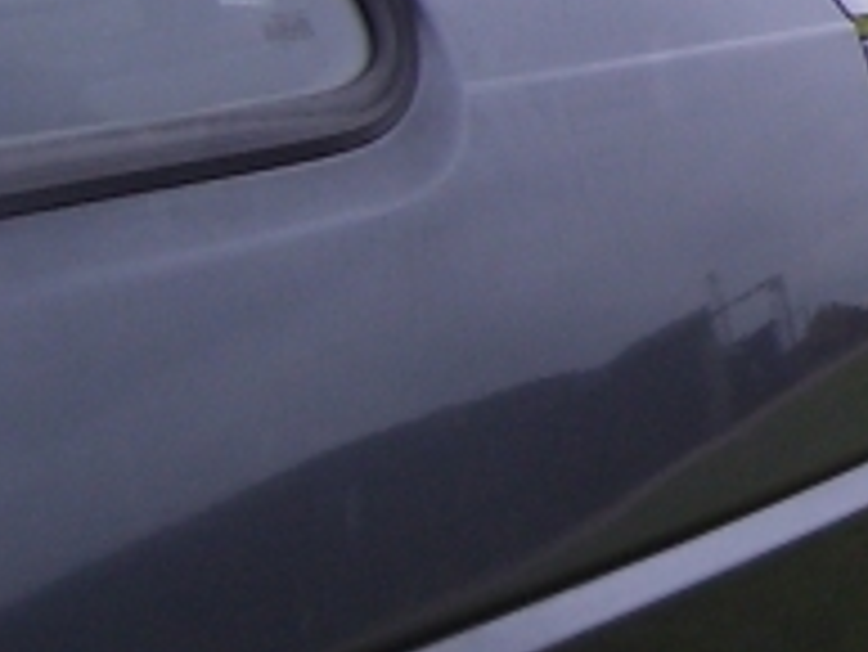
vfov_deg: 9.8
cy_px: -126
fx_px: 3739
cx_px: 1718
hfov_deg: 11.9
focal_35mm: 149
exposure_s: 1/350
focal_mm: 6
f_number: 2.7
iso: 80
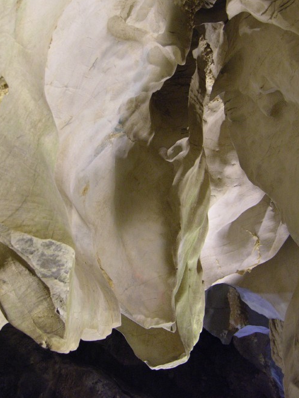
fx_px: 1047
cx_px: 143
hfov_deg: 16.2
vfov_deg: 21.5
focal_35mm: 91
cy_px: 202
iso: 200
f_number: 3.4
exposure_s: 1/1.3
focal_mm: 19.9
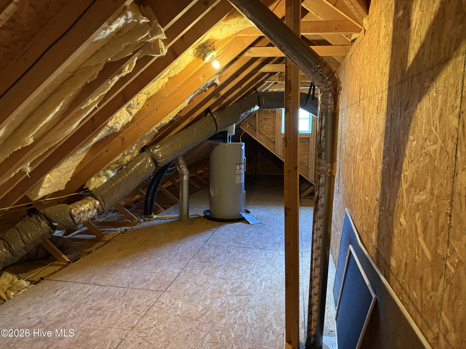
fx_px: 323
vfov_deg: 56.8
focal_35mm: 24
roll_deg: -0.8
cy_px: 174
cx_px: 233
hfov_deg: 71.6
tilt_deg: -7.1
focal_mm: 6.76
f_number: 1.78
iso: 1000
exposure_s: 1/40
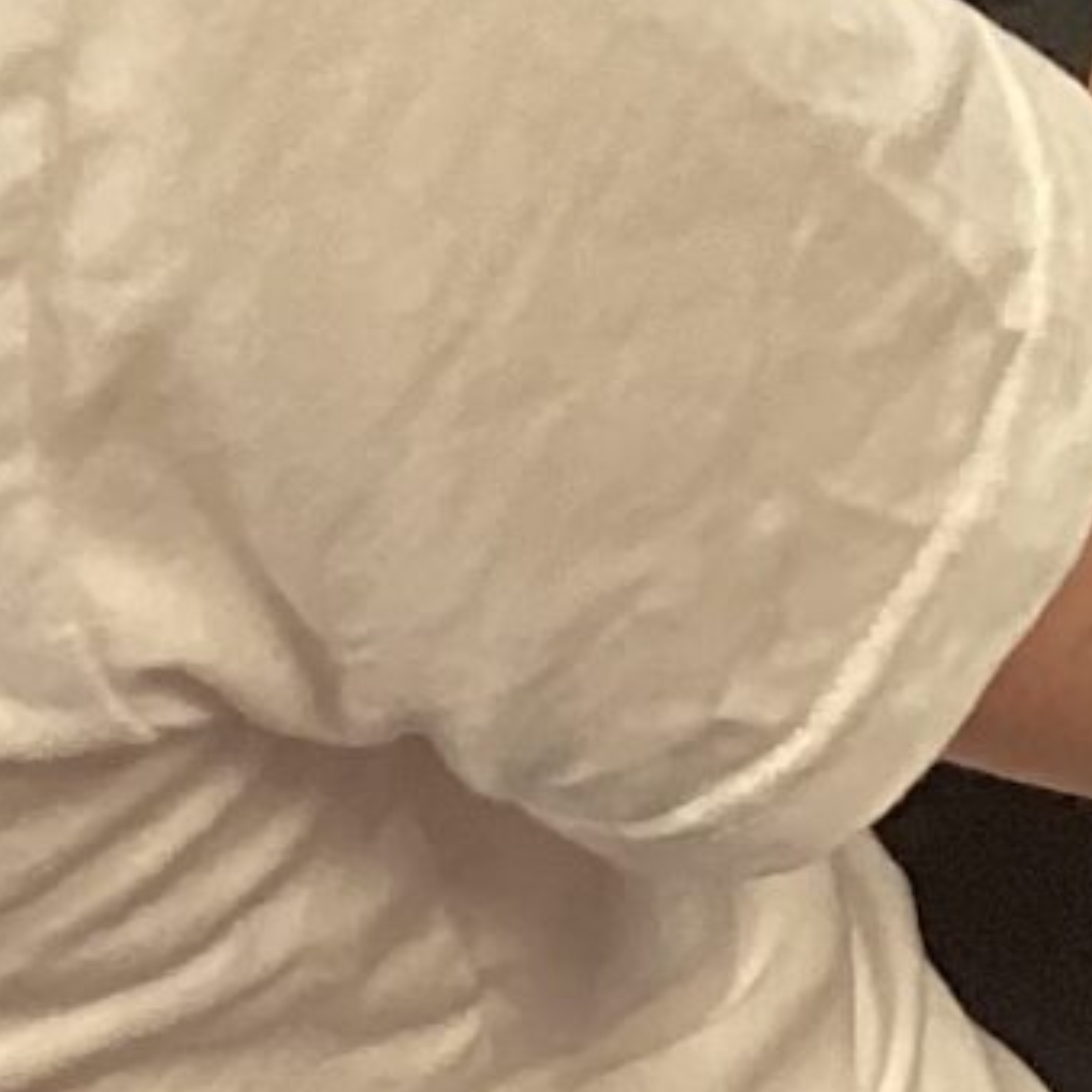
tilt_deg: -49.5
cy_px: -754
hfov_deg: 8.4
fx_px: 7388
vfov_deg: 8.2
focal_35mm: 207
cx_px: 1115
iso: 125
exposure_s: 1/50
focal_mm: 3.3
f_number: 2.4
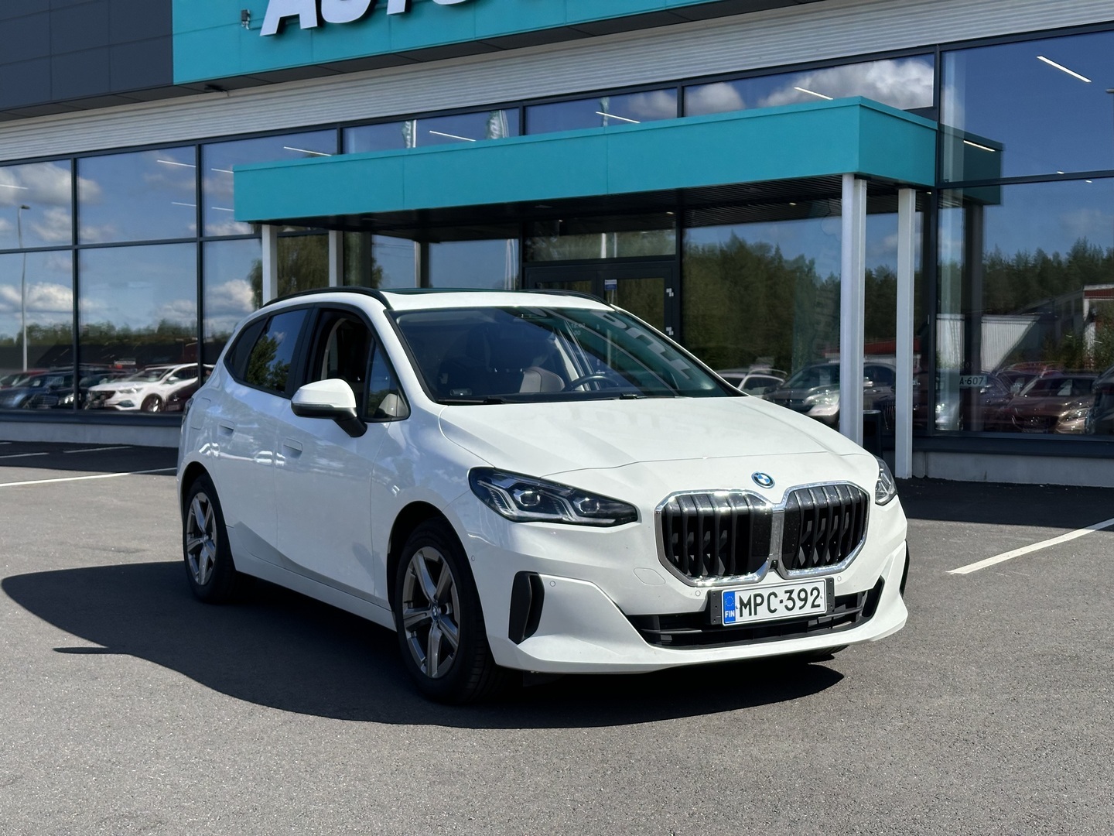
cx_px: 557
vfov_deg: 30.3
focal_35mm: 48
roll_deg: -0.2
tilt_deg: -1.9
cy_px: 418
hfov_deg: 39.7
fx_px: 1545
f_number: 1.78
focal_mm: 6.86
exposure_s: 1/5263
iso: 64
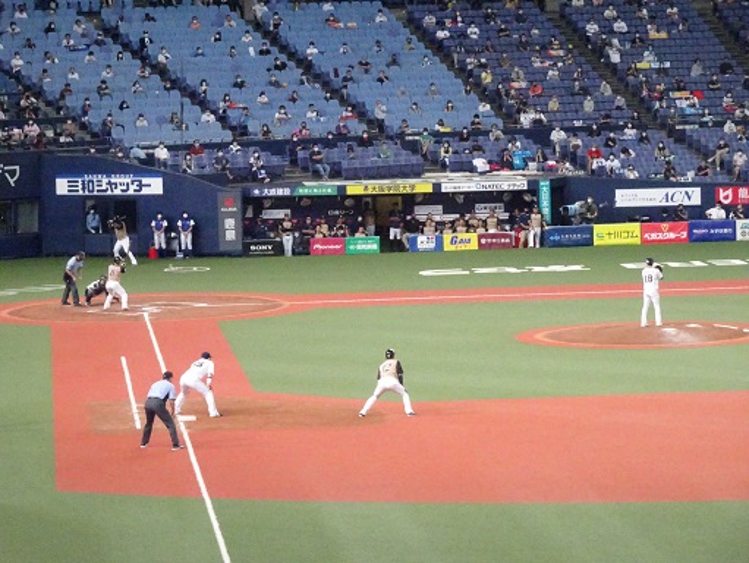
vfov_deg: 9.3
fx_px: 3443
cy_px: 282
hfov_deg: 12.4
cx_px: 374
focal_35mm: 159
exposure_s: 1/250
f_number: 5.6
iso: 3200
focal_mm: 27.16
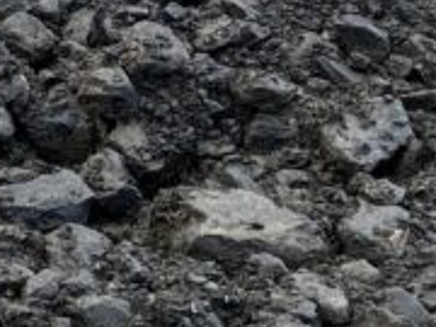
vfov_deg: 9.5
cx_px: -148
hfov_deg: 12.9
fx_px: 1864
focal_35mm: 148
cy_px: -286
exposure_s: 1/891
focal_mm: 5.1
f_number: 1.6
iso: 50
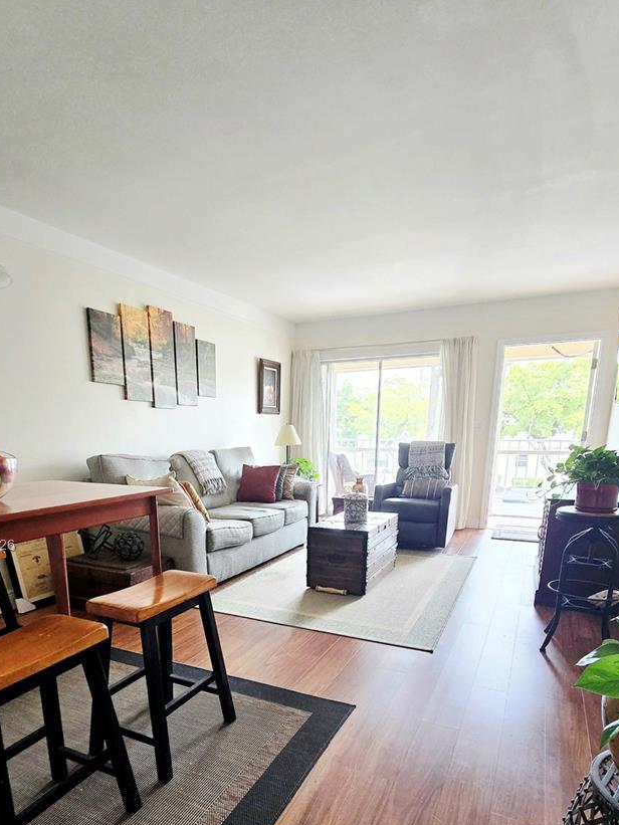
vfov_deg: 81.9
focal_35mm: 19
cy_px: 547
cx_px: 281
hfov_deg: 68.6
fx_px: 453
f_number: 2.2
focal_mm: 2.2
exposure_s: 1/60.2
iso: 200
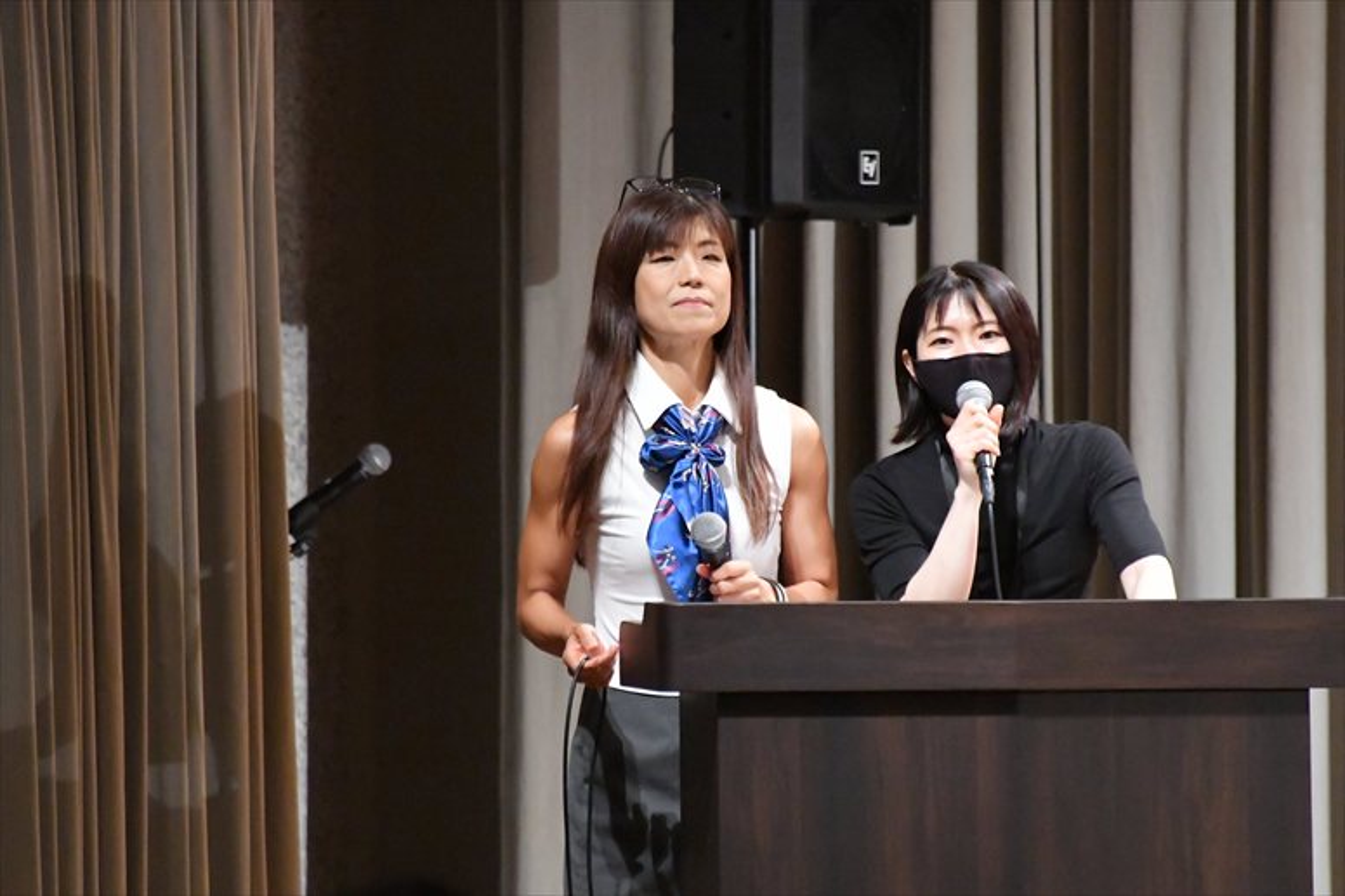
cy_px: 448
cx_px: 672
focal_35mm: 450
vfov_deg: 3.1
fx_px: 16805
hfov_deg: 4.6
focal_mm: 300
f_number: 5.6
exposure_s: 1/400
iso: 12800
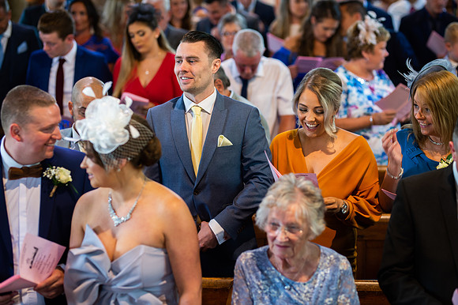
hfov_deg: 23.9
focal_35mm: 85
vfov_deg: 16.1
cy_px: 152
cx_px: 229
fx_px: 1081
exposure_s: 1/100
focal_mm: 85
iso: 1250
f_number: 2
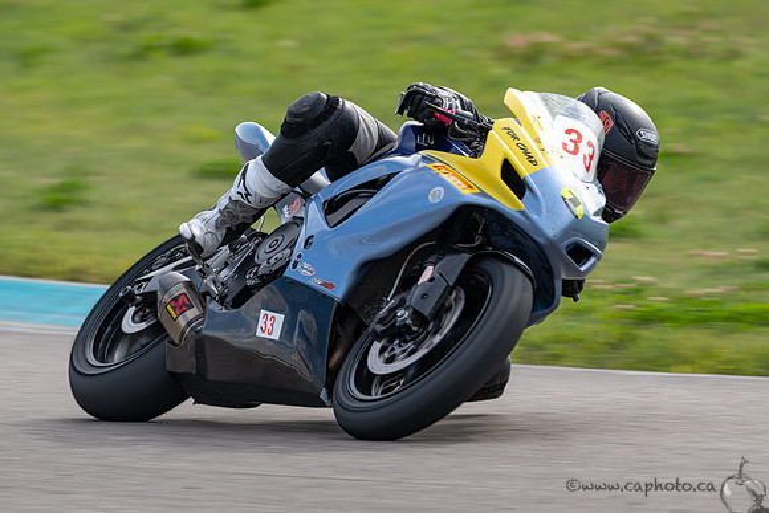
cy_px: 284
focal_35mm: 542
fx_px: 11586
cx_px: 426
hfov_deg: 3.8
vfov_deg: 2.5
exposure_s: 1/200
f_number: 10
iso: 160
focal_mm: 490
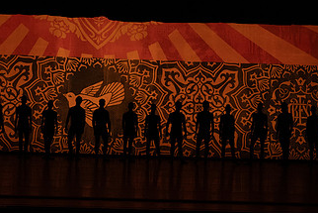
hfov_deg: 11.4
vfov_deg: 7.6
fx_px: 1591
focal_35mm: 180
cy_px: 50
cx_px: 119
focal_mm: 100
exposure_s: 1/400
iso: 6400
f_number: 6.3
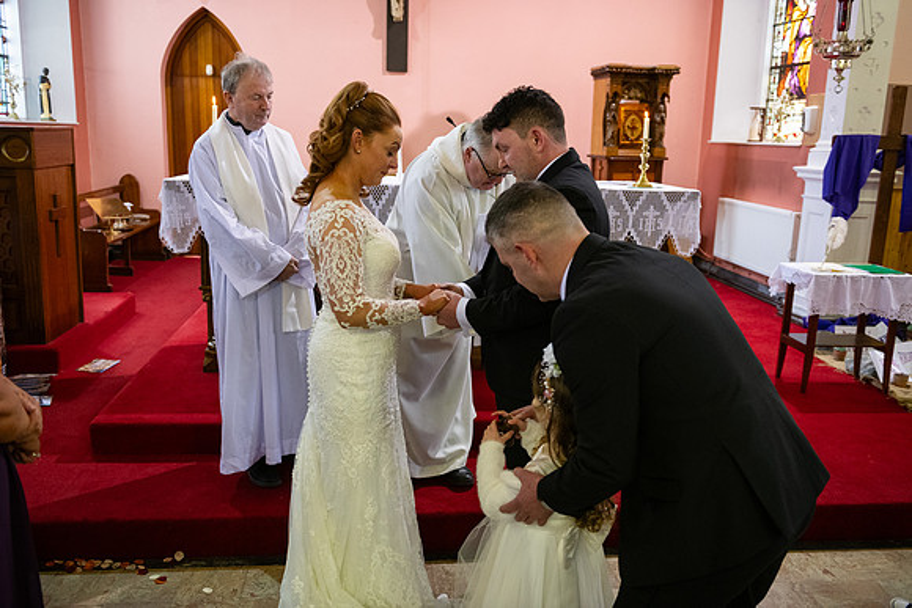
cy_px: 304
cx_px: 456
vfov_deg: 41.1
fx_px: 811
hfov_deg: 58.7
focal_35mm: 32
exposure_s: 1/160
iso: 1250
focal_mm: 32
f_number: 3.5
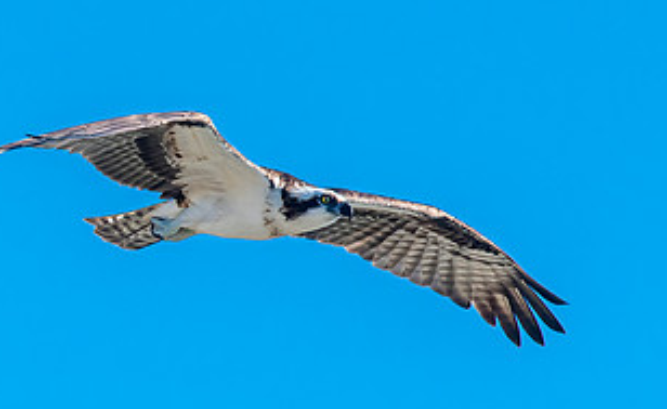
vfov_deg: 0.9
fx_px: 25863
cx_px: -9
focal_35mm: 1430
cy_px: 262
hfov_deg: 1.5
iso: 500
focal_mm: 420
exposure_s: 1/2000
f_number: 8
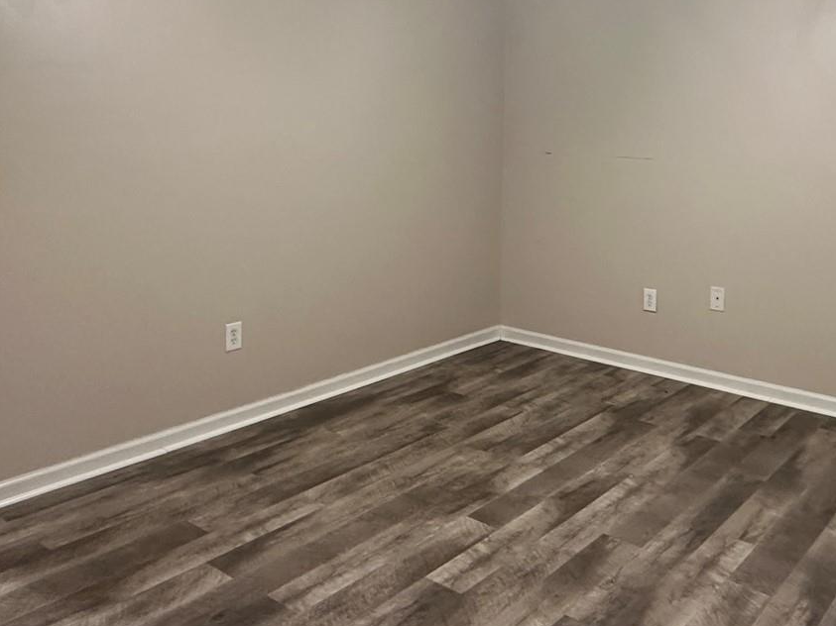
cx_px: 522
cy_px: 164
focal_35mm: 34
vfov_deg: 40.7
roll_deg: -1.7
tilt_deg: -3.8
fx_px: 821
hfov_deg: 53.4
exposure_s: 1/60
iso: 320
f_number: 2.2
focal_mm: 2.22
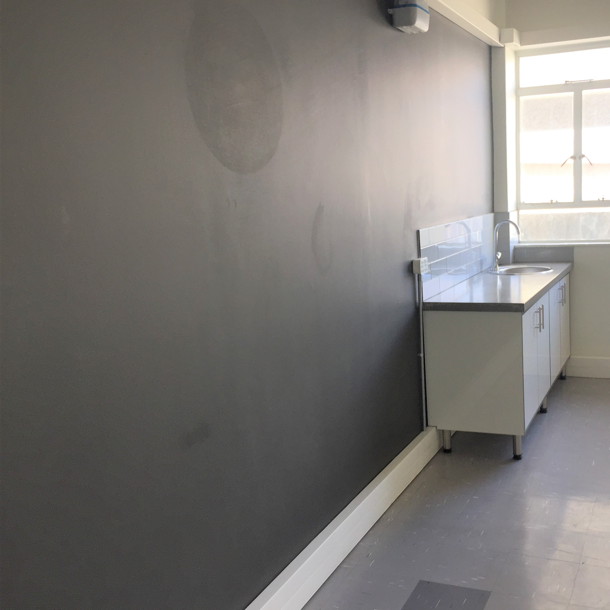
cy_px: 307
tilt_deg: -6.7
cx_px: 416
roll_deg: +3.1
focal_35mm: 35
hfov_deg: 46.3
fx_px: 698
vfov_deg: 47.2
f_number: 2.2
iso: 50
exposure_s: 1/100
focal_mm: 4.15
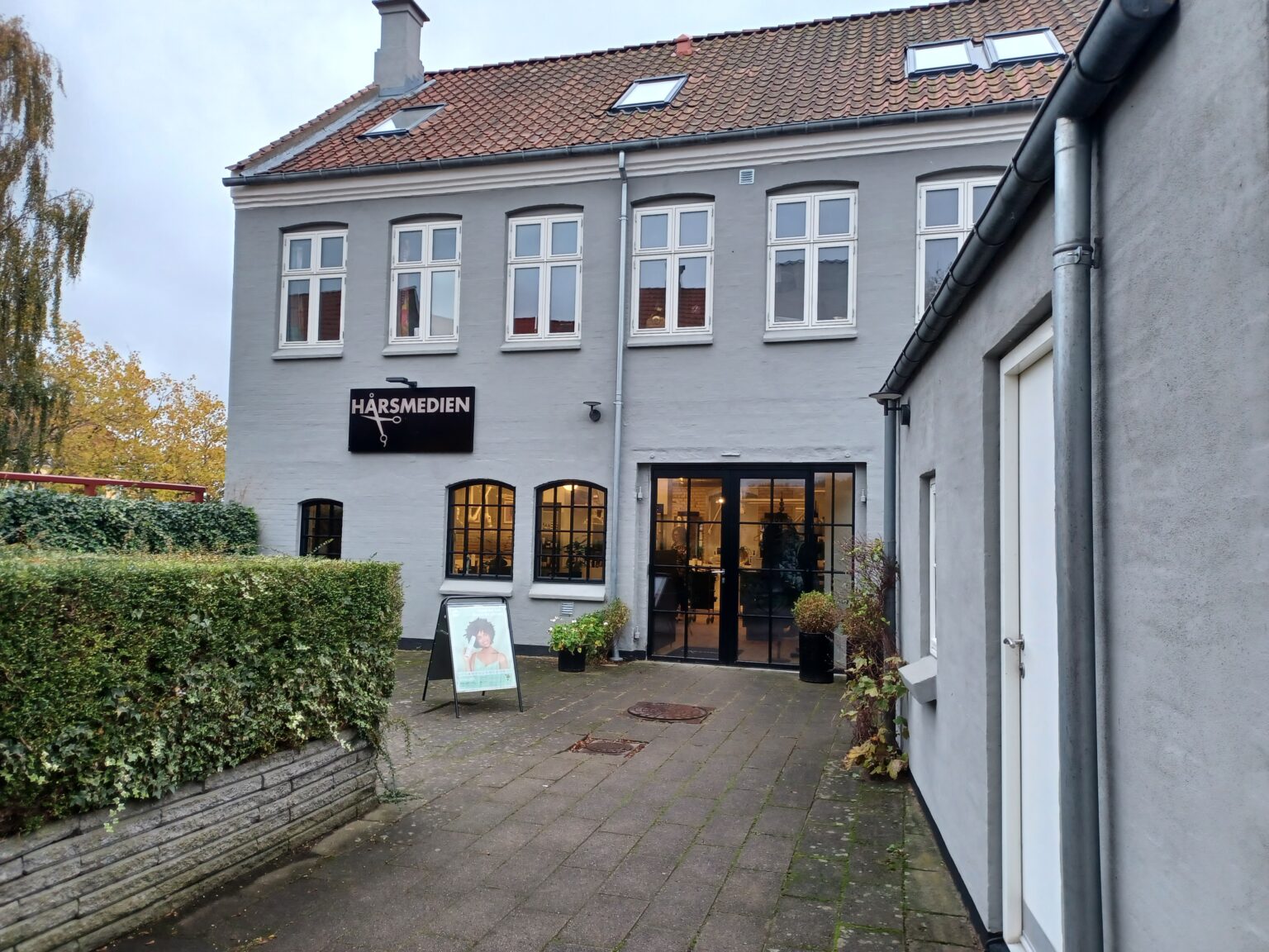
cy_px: 476
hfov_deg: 69.4
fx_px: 916
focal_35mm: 25
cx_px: 634
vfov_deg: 54.9
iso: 100
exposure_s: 1/49
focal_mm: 4.6
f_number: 1.8
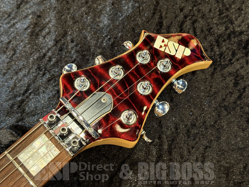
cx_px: 124
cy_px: 94
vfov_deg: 30.3
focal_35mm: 48
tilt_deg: -70.0
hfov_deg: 39.7
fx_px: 345
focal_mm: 6.76
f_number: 1.78
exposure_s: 1/40
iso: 400
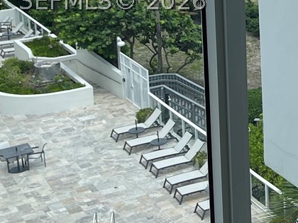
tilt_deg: -14.1
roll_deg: -1.3
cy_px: 1
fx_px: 852
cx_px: 424
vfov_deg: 14.7
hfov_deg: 18.0
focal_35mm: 99
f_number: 1.6
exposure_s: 1/1011
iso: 32
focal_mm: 5.1
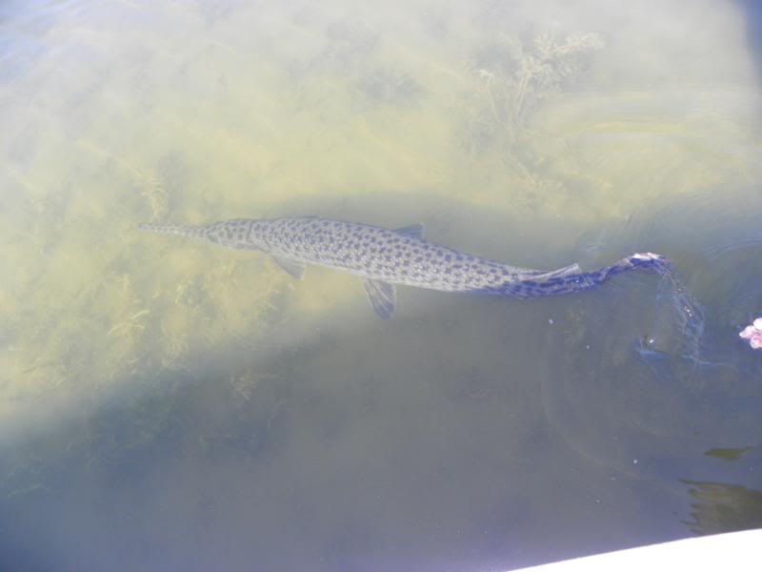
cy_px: 286
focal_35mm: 26
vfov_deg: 53.1
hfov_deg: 67.3
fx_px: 572
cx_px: 381
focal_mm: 4.6
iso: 80
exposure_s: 1/125
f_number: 2.8
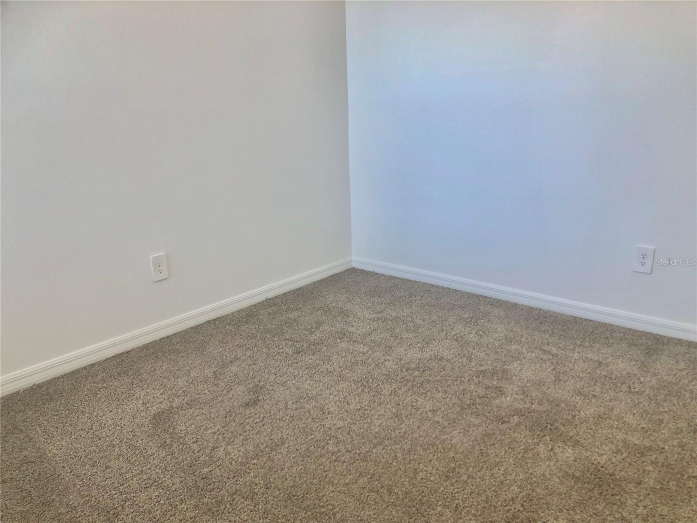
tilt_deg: -16.4
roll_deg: +1.4
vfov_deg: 49.7
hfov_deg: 63.4
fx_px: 564
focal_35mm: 28
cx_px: 348
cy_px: 262
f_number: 1.8
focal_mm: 3.99
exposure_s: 1/30
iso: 25
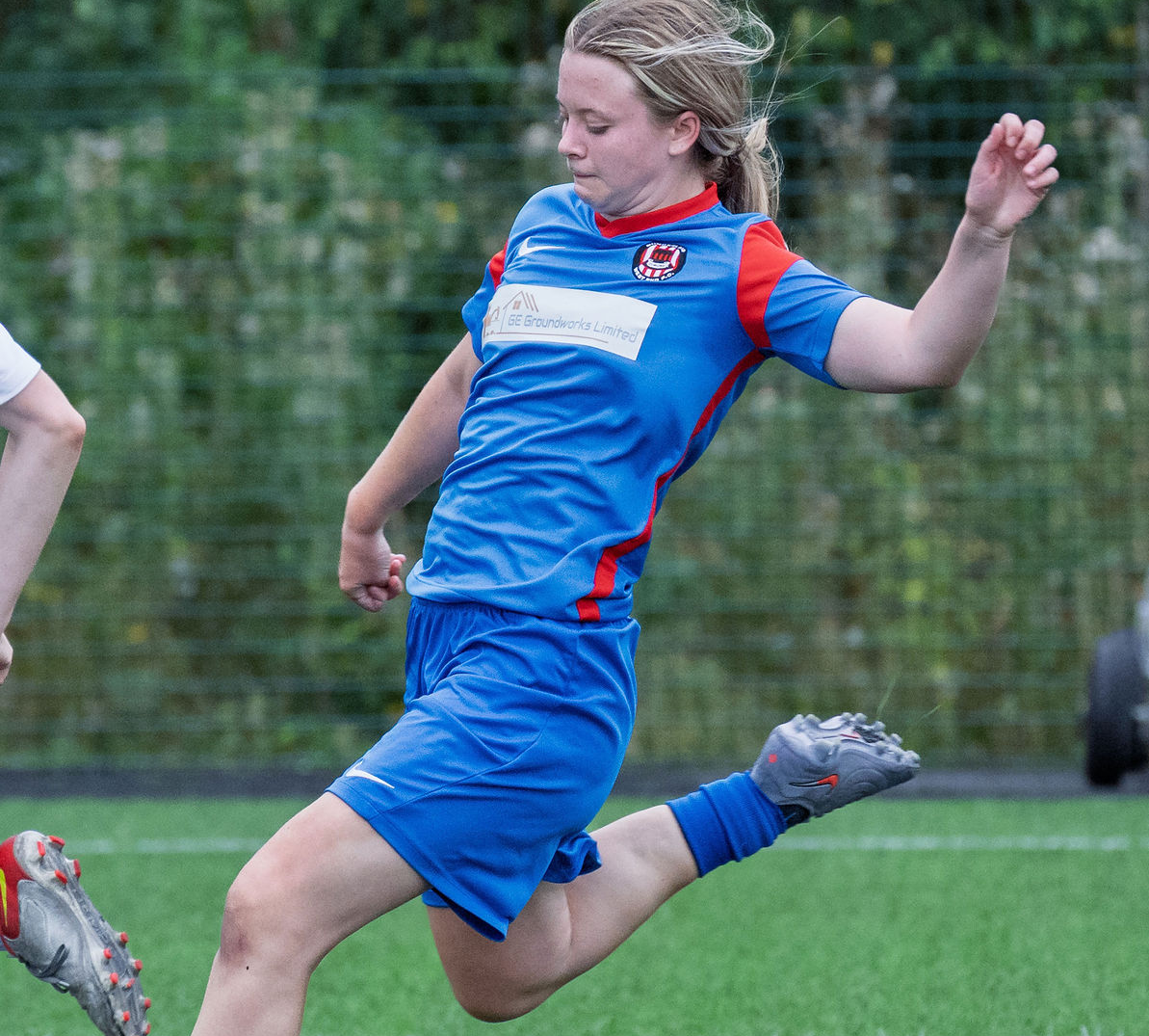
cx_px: 395
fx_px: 40641
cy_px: 490
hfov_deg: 1.6
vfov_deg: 1.5
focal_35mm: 1137
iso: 1400
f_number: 5.3
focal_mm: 310
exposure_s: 1/1250
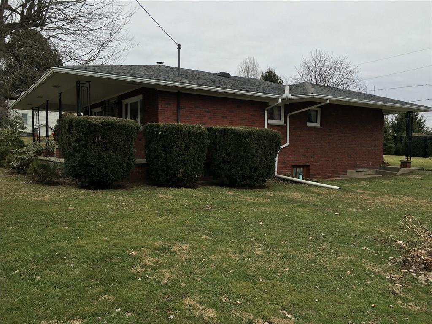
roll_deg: +0.1
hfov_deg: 61.7
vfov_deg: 48.2
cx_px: 216
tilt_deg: -1.5
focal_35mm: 29
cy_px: 162
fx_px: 362
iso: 25
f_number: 2.2
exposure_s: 1/308
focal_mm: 4.15
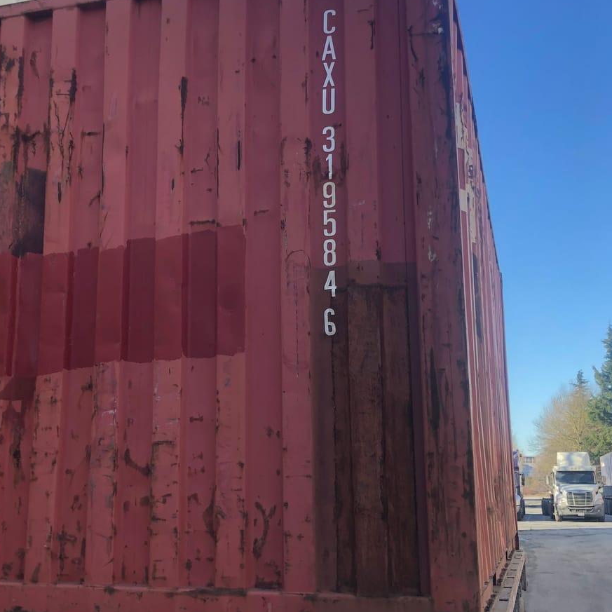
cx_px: 231
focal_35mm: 34
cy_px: 307
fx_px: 680
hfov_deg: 48.0
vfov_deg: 48.5
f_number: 1.8
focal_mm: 3.99
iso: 20
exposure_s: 1/258
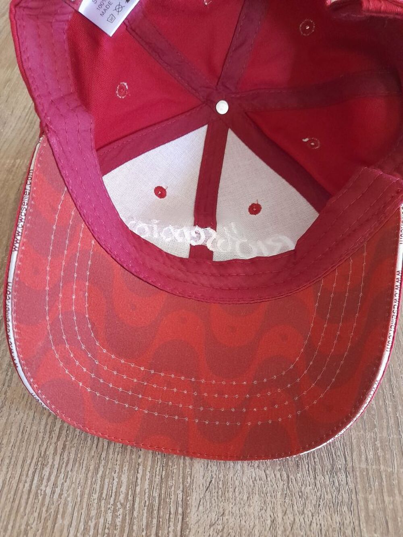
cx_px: 202
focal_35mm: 25
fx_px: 388
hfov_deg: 54.9
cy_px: 268
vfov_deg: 69.4
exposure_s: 1/33
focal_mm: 4.6
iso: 400
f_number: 2
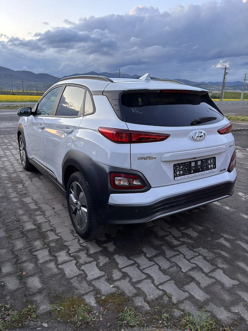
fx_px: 248
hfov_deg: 53.1
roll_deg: -2.6
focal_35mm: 26
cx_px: 124
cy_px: 166
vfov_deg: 67.3
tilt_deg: -16.7
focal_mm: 5.96
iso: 125
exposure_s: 1/71
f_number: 1.6
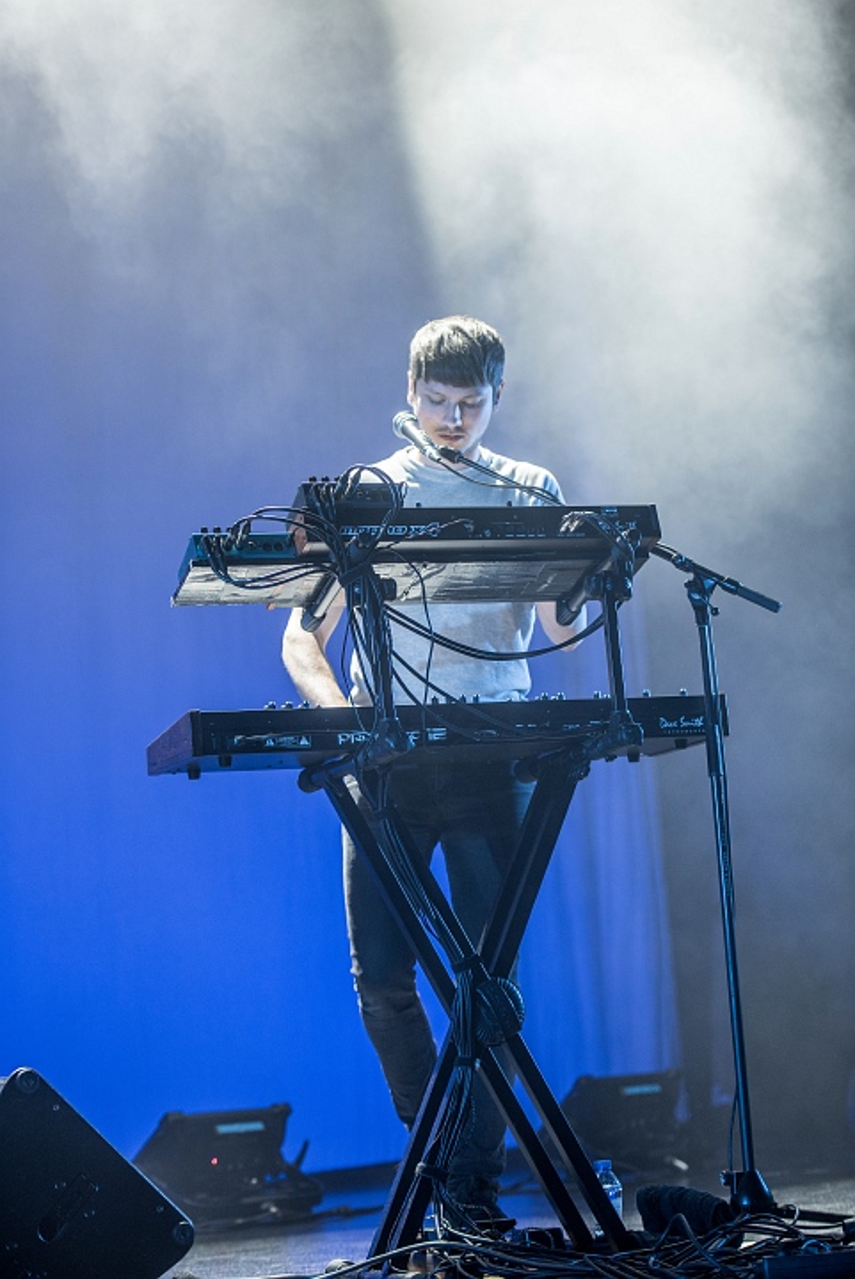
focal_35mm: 78
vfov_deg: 26.0
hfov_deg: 17.5
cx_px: 428
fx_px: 2775
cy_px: 640
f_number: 2.8
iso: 800
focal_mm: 78
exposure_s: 1/80
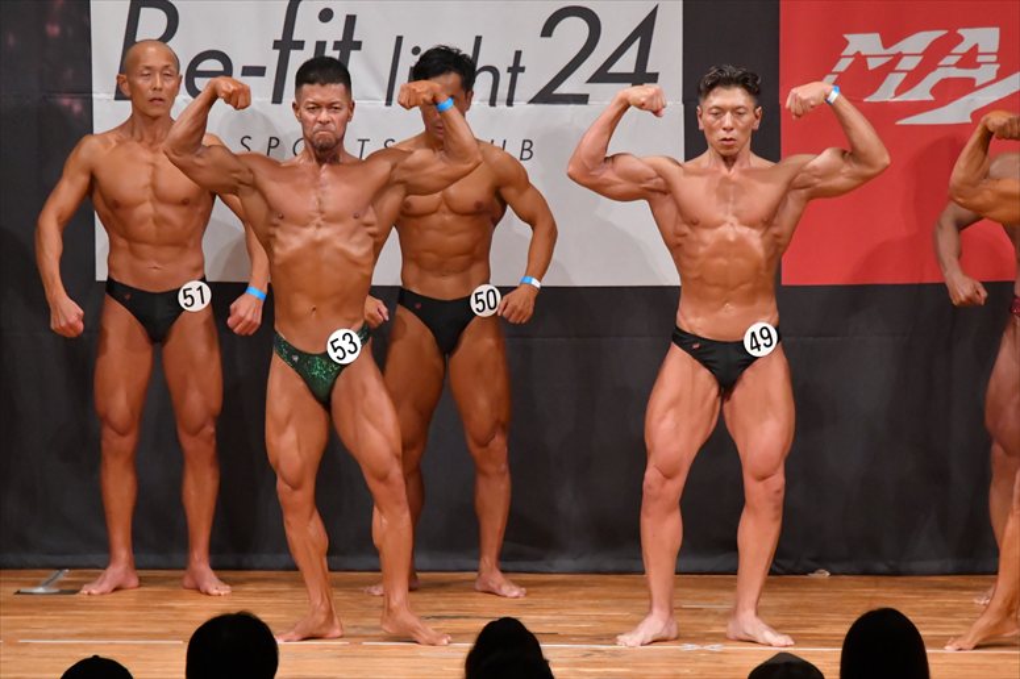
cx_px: 510
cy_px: 340
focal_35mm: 285
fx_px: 8071
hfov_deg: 7.2
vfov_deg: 4.8
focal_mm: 190
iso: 8000
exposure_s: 1/400
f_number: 5.6
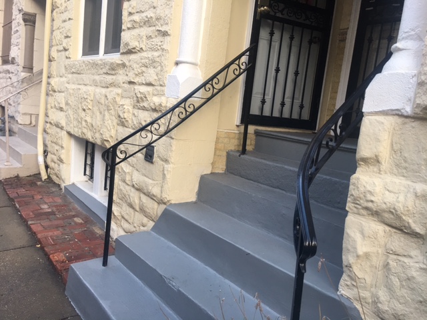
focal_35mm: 29
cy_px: 160
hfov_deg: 61.7
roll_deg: -6.4
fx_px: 358
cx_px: 214
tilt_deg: -5.5
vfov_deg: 48.2
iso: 25
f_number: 2.2
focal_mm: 4.15
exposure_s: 1/40
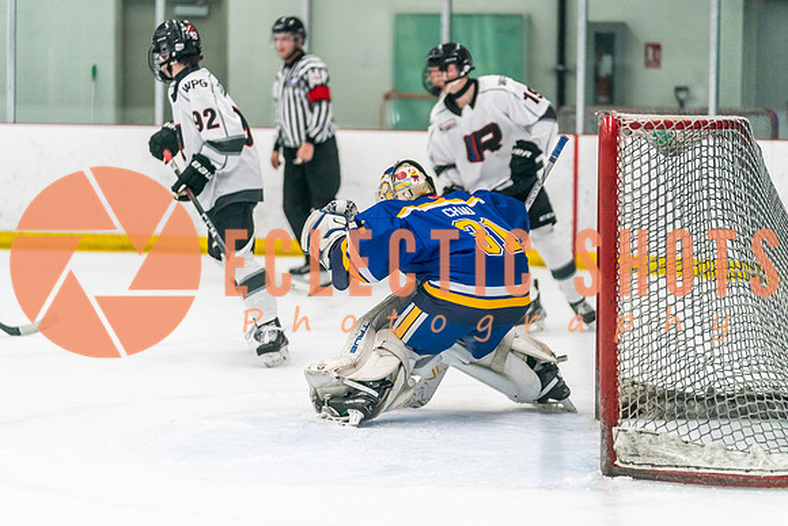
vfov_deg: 10.1
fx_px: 2977
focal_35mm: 136
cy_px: 263
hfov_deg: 15.1
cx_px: 394
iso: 3200
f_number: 2.8
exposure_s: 1/1250
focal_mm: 136
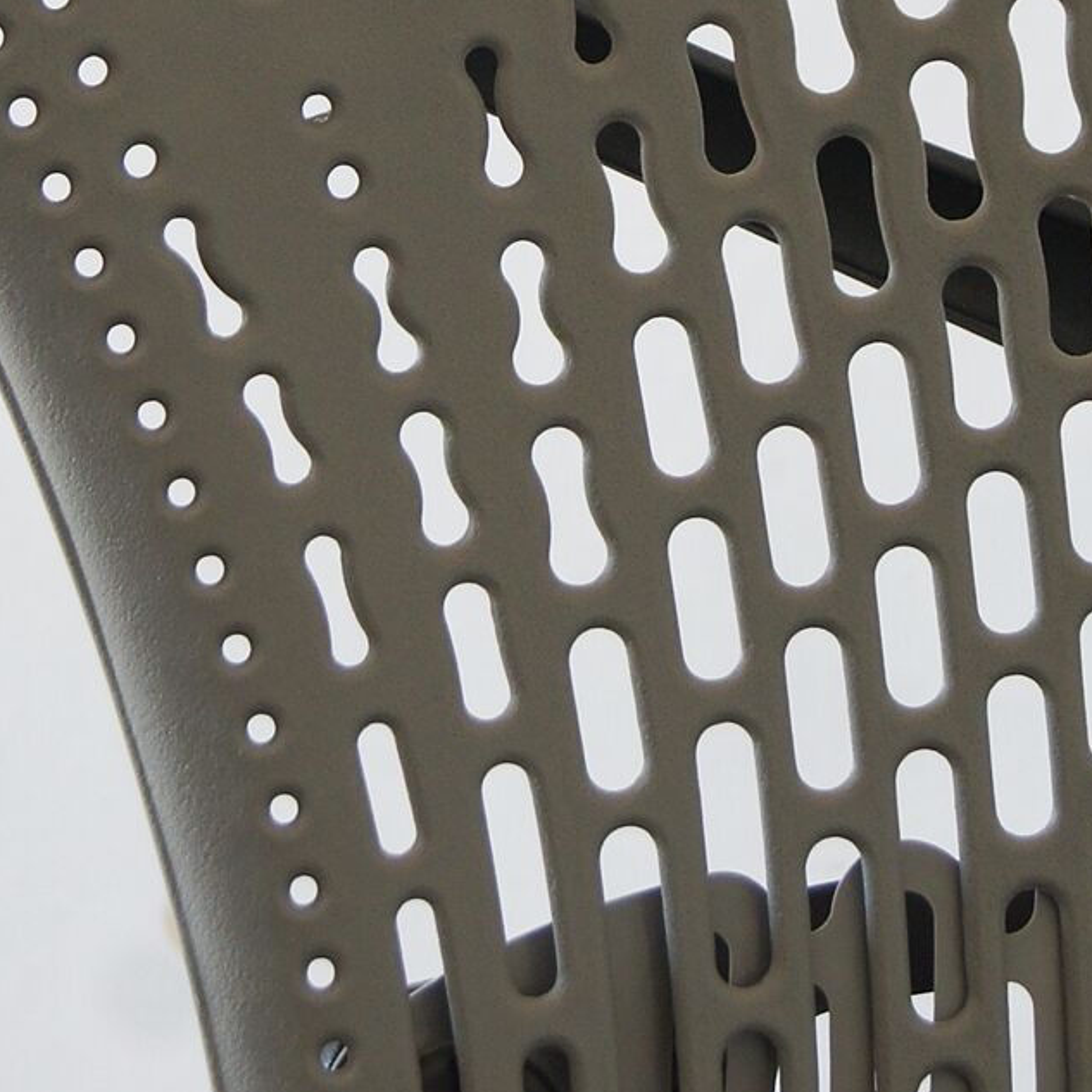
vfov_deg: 9.6
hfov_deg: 9.6
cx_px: 594
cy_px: -55
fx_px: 6472
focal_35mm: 181
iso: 400
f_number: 5.6
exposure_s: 1/60
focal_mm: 45
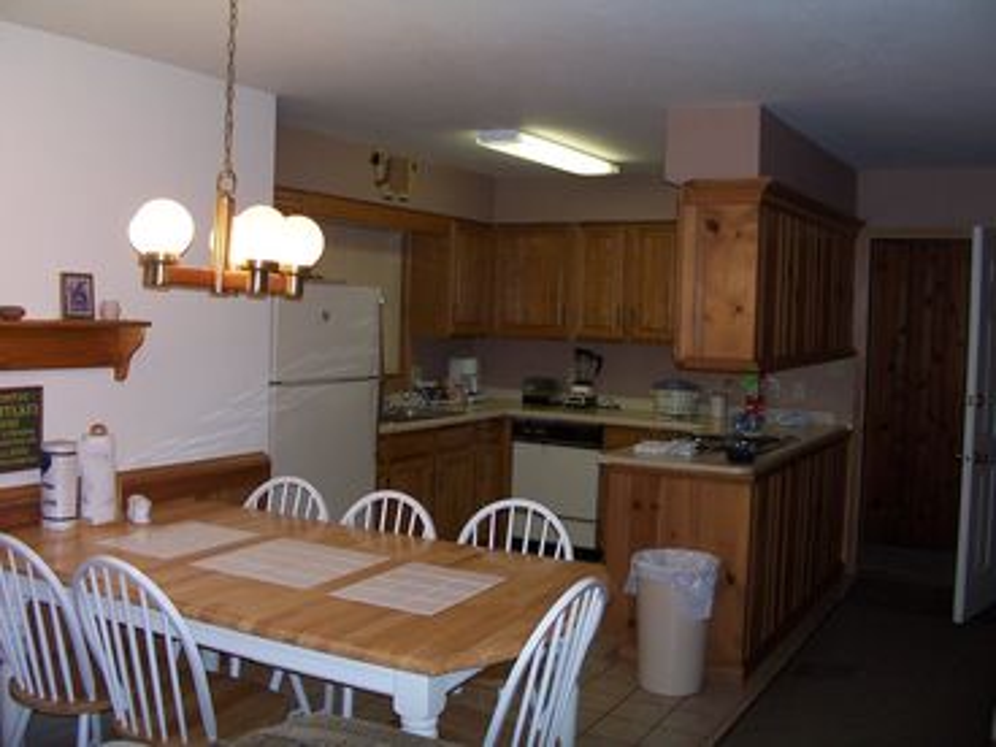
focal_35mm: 35
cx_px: 498
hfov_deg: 52.6
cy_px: 374
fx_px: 1007
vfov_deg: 40.7
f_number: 2.8
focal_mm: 6
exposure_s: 1/60
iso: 80
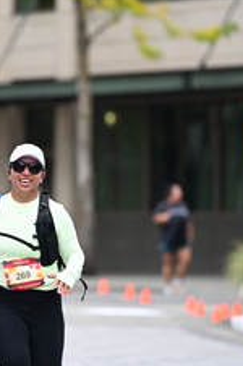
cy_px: 154
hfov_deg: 3.0
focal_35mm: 451
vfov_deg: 4.6
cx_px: 36
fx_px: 4580
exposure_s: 1/2500
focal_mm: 185
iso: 640
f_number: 2.8
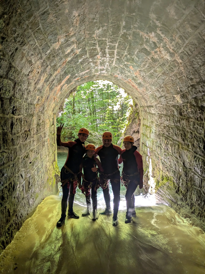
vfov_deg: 69.4
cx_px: 102
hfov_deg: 54.9
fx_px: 197
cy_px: 137
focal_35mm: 25
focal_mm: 5.43
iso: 157
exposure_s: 1/25
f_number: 1.89
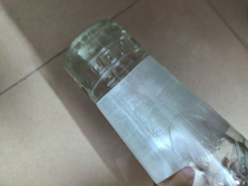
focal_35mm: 23
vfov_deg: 58.9
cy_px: 93
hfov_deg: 73.9
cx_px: 124
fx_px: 165
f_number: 1.79
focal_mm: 4.69
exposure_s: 1/25
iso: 1473
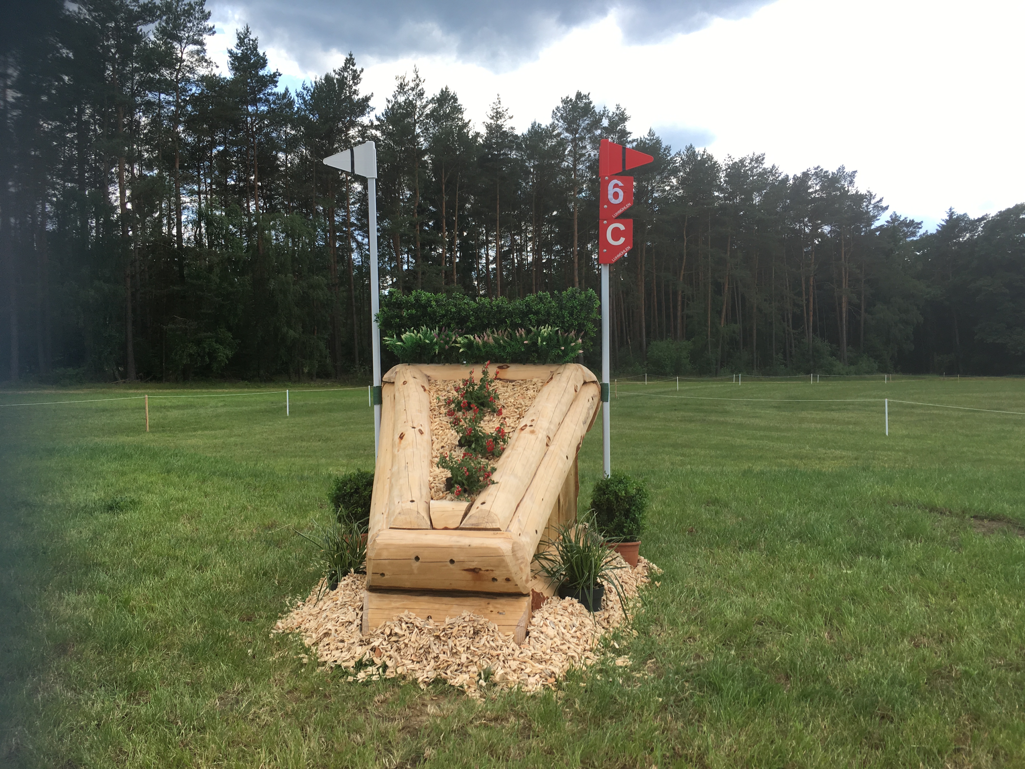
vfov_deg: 48.2
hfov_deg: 61.7
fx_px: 859
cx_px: 512
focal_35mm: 29
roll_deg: -0.8
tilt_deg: -3.3
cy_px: 384
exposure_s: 1/569
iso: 25
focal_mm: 4.15
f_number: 2.2
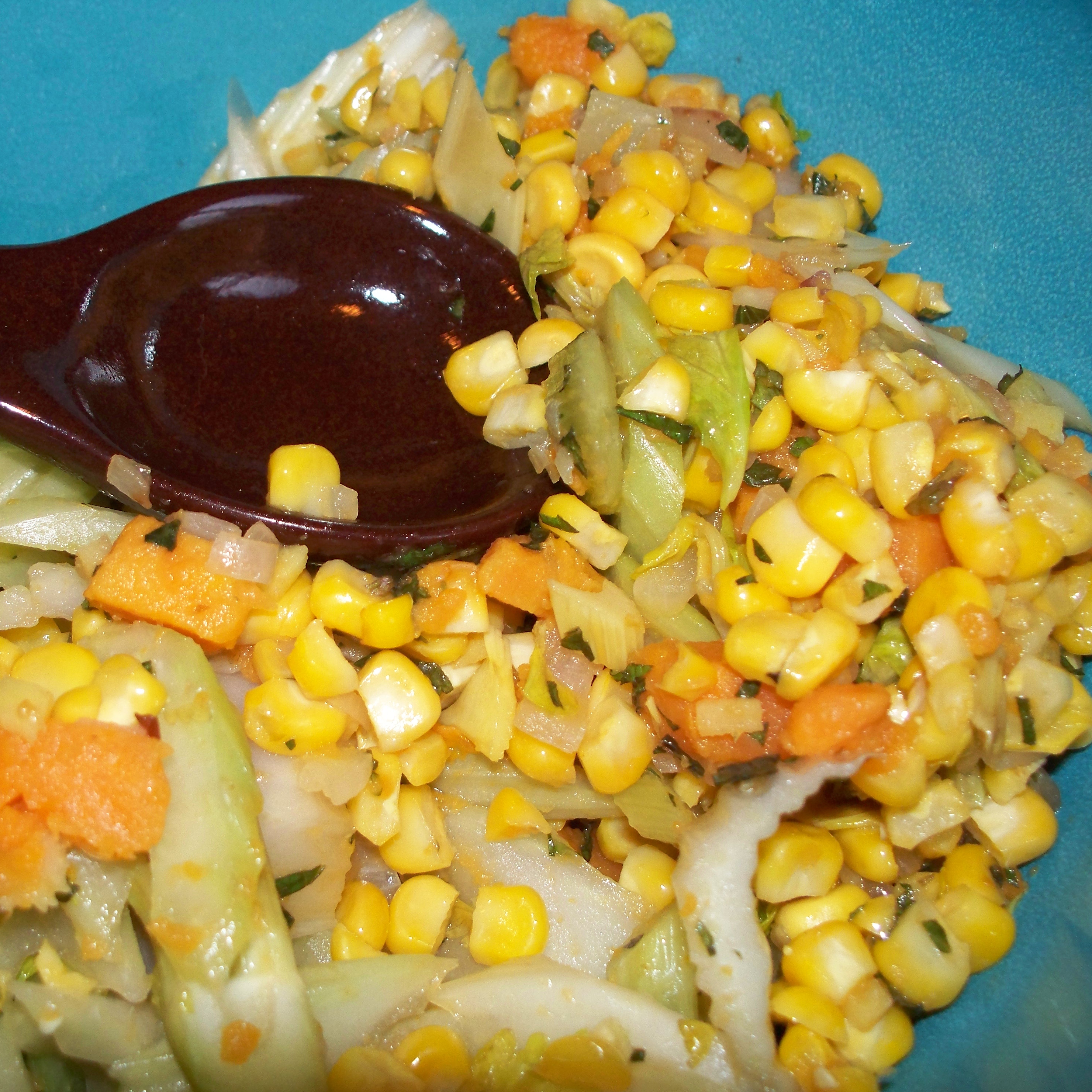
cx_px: 393
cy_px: 545
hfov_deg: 38.9
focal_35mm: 43
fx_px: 1535
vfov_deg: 39.2
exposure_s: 1/30
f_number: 2.8
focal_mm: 7.54
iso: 200
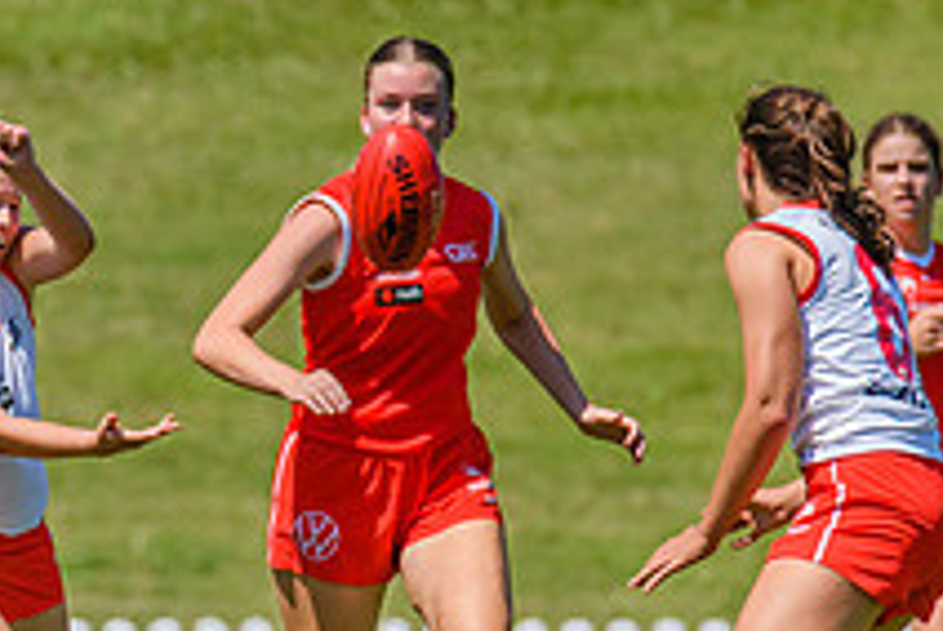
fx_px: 50126
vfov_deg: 0.7
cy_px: 590
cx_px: -122
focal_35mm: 1911
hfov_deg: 1.1
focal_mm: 600
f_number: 11
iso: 800
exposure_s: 1/2000
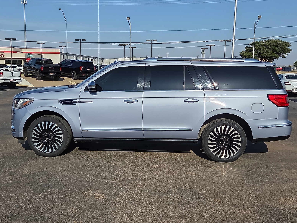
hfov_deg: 44.8
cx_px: 148
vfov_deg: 34.3
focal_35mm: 42
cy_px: 112
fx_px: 360
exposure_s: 1/3333
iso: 25
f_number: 1.8
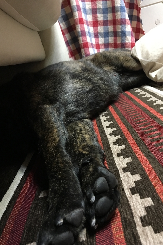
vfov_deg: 60.3
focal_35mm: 31
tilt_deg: -18.2
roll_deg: +16.9
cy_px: 125
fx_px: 211
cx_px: 94
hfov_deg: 42.2
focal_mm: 4.15
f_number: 2.2
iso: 200
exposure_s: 1/15
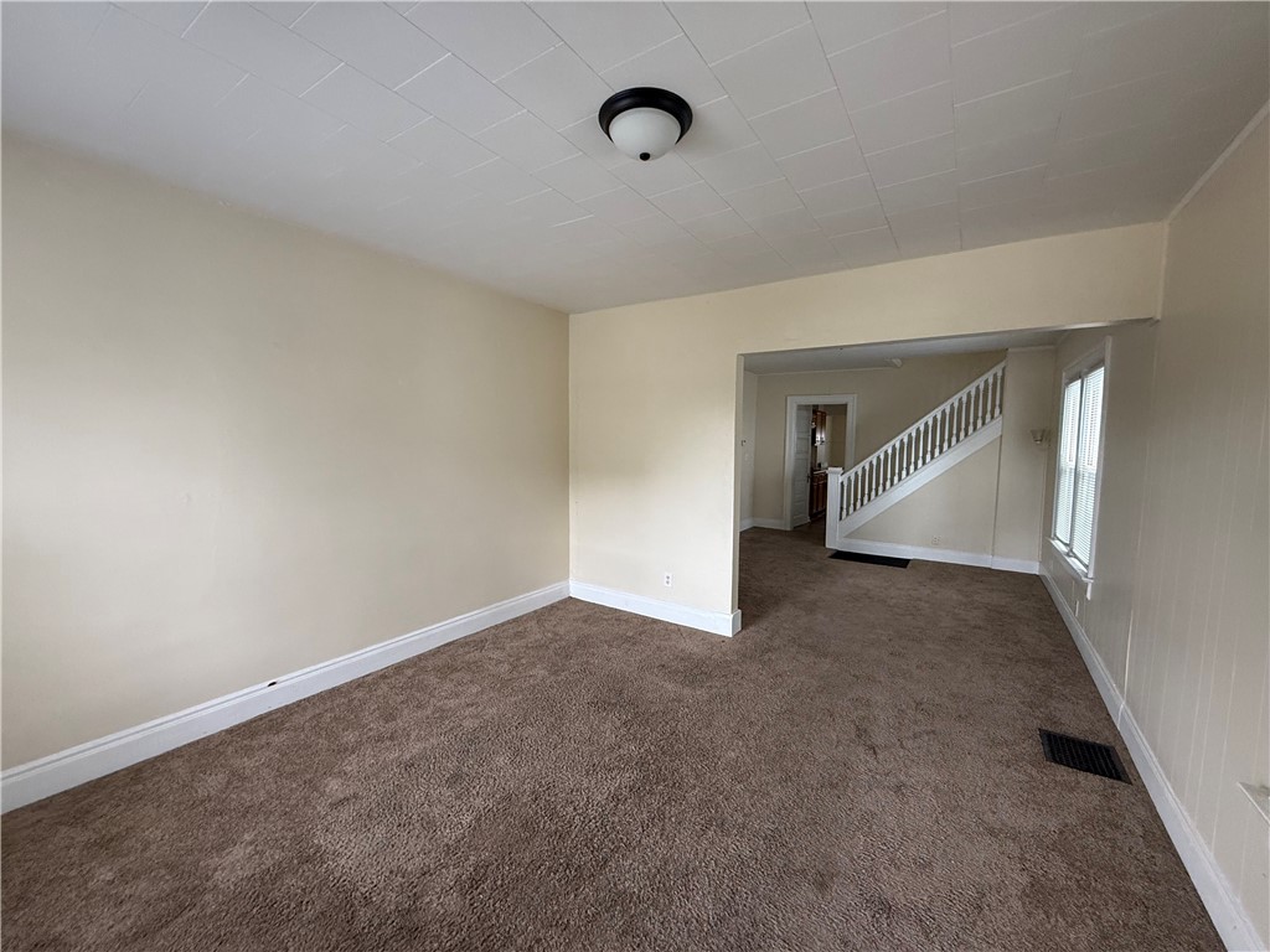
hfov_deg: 102.1
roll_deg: -1.8
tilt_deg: -3.2
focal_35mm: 14
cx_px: 635
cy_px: 476
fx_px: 514
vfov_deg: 85.7
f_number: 2.2
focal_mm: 2.22
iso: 320
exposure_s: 1/99
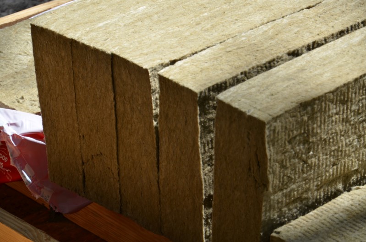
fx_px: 1598
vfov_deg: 8.7
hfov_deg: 13.1
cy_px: 121
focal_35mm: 158
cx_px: 183
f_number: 6.7
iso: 200
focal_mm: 105
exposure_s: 1/750
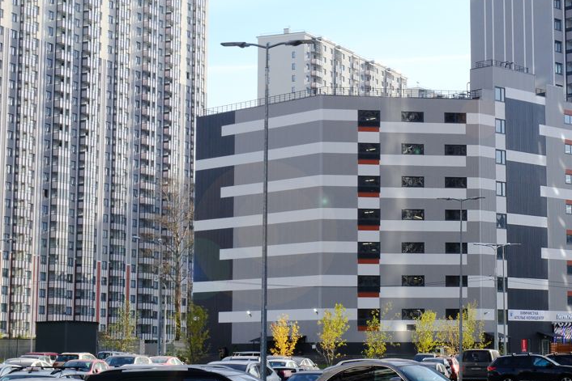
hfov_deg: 23.2
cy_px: 153
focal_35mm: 87
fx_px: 1383
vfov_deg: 15.7
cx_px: 414
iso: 500
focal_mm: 32.1
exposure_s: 1/250
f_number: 11
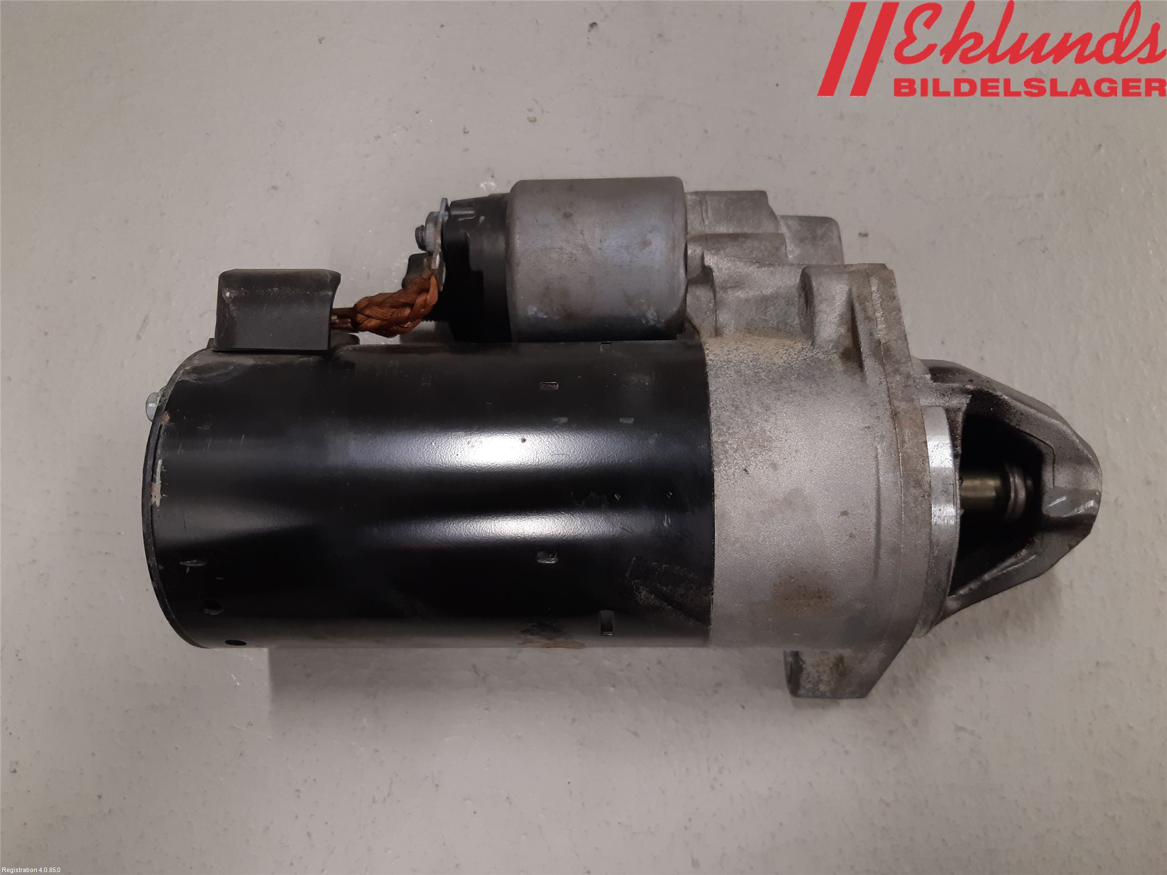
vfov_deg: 53.1
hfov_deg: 67.3
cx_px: 584
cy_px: 438
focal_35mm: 26
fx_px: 877
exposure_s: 1/50
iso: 100
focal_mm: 3.93
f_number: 1.7
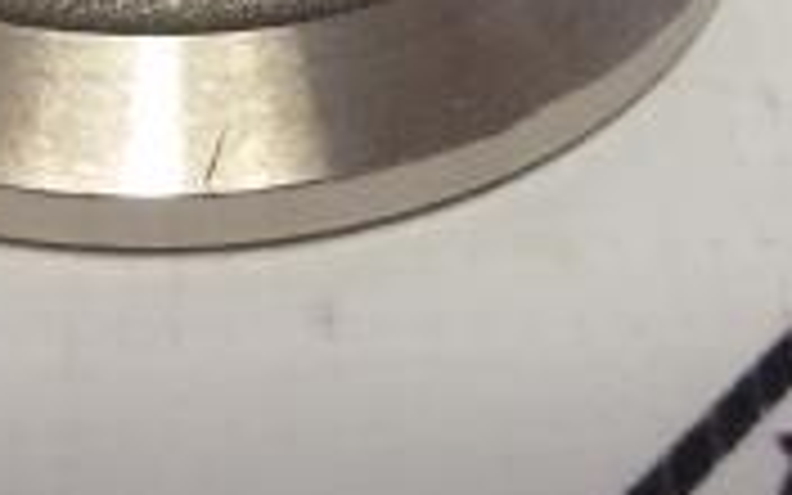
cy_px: -290
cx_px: 216
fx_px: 2180
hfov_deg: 20.5
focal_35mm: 101
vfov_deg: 12.2
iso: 50
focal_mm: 2.93
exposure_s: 1/33
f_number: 2.4
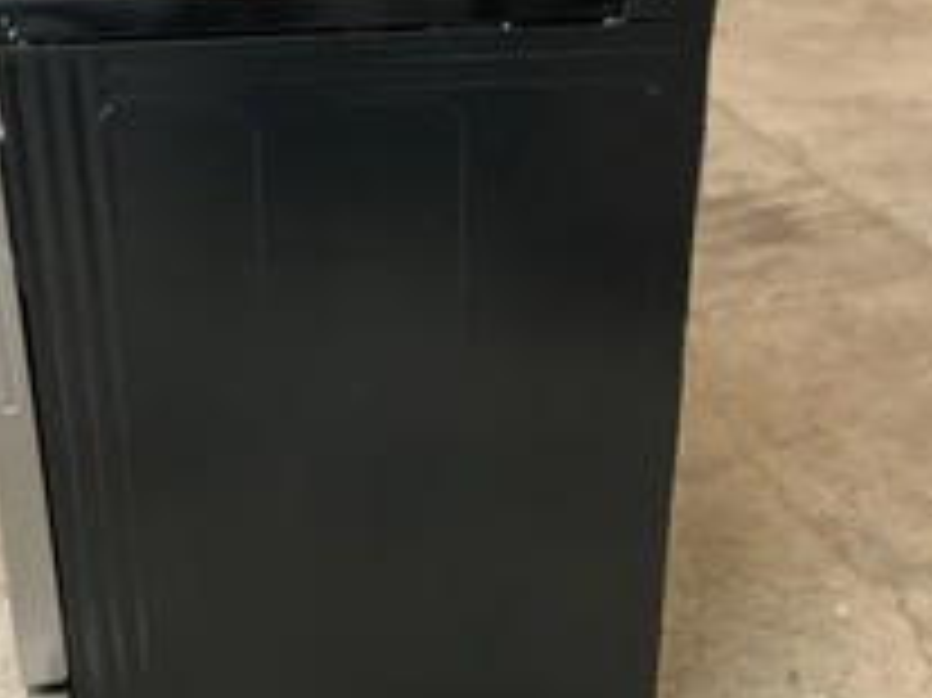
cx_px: 351
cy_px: 194
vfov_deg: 25.8
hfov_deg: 34.2
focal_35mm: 56
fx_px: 1507
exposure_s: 1/30
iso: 320
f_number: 1.8
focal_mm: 3
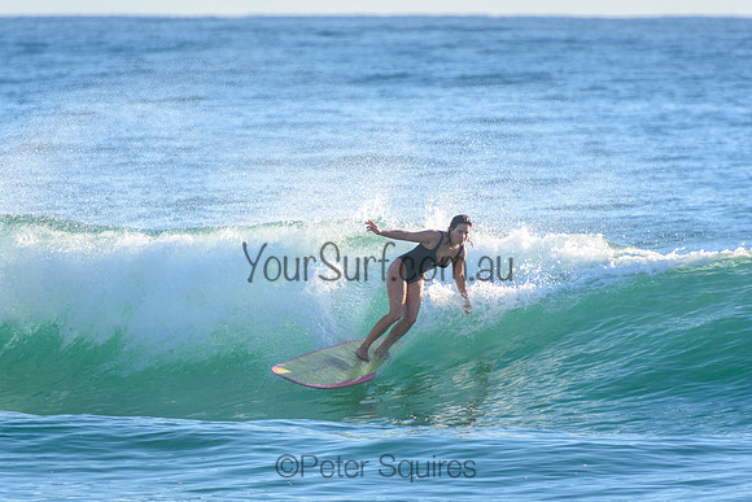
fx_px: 12536
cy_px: 251
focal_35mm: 600
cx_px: 376
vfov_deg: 2.3
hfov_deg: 3.4
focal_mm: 400
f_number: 5.6
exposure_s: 1/2500
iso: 720
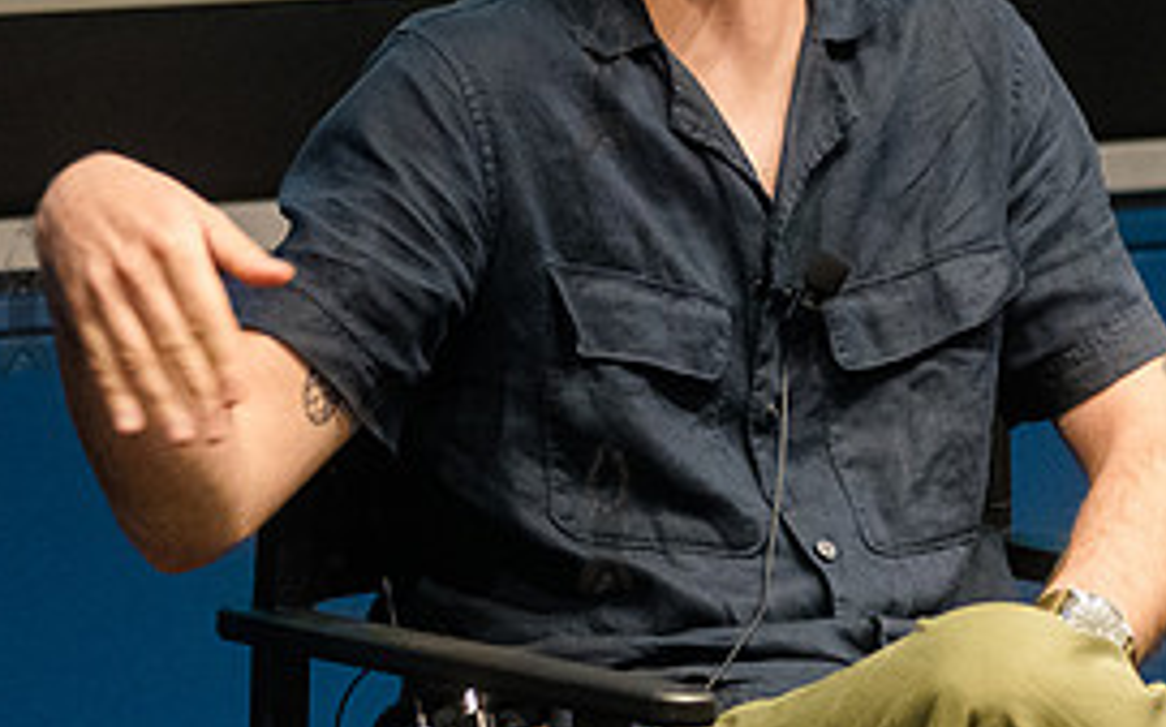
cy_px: 25
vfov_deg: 5.2
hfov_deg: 8.3
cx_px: 816
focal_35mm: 252
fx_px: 8003
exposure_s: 1/200
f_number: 3.5
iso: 5000
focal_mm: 92
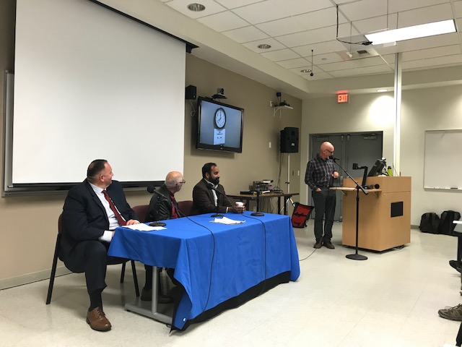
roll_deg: -1.6
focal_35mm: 28
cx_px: 231
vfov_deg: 49.7
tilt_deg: -1.9
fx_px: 374
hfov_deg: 63.4
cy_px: 174
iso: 40
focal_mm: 3.99
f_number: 1.8
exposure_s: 1/20
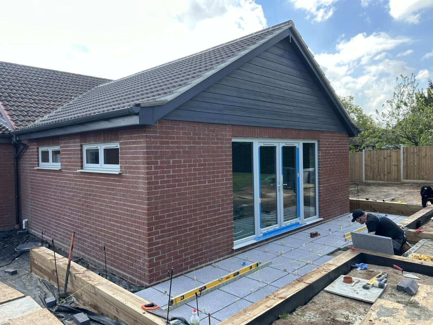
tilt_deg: -1.3
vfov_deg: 53.1
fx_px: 325
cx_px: 216
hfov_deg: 67.3
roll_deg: +2.2
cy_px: 162
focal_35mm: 26
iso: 50
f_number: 1.5
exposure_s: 1/775
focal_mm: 5.7
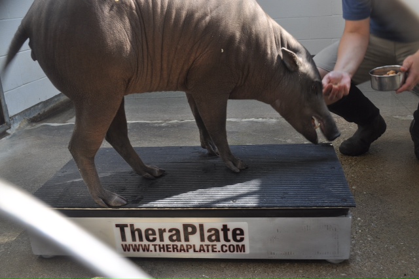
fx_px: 454
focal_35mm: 39
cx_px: 210
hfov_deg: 49.6
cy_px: 140
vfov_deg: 34.2
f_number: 8
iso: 280
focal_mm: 26
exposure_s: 1/60
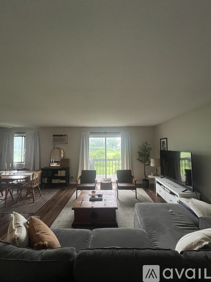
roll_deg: +1.5
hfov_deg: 89.9
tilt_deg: +2.5
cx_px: 106
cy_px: 141
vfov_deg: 106.2
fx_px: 106
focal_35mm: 13
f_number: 1.8
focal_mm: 1.57
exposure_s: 1/83
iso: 250
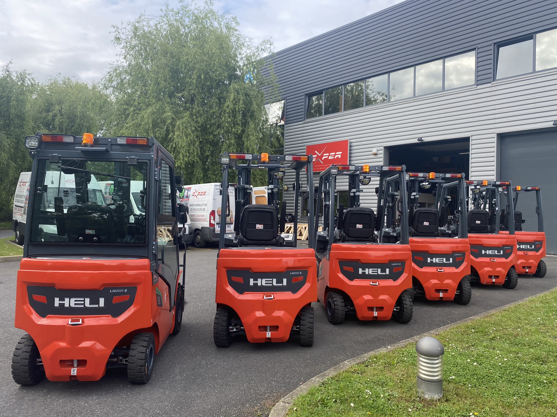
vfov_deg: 53.1
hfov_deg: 67.3
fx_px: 418
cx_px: 278
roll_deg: -1.6
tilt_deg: -0.1
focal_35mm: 26
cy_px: 208
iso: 32
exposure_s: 1/702
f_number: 1.8
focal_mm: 4.25
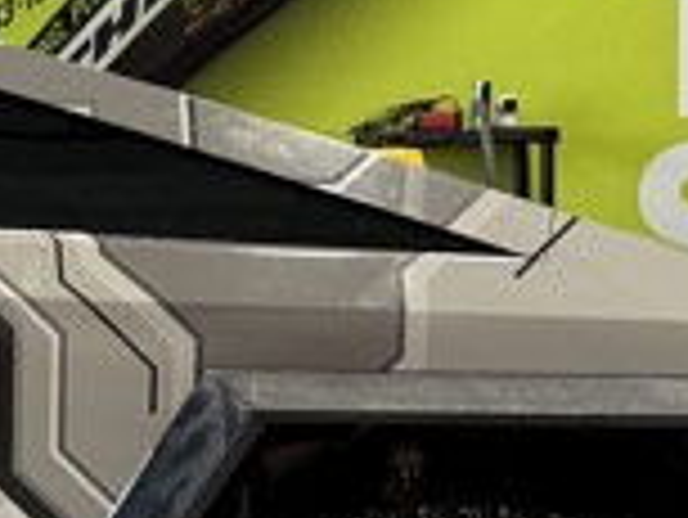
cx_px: -980
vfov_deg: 7.9
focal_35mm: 188
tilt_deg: -4.2
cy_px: 378
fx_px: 3739
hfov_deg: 9.4
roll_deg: +1.9
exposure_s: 1/120
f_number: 1.78
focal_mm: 6.76
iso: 64
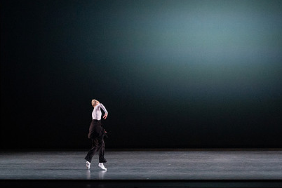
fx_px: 971
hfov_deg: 16.5
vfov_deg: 11.1
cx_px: 197
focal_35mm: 124
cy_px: 108
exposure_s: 1/500
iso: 12800
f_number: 6.3
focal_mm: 86
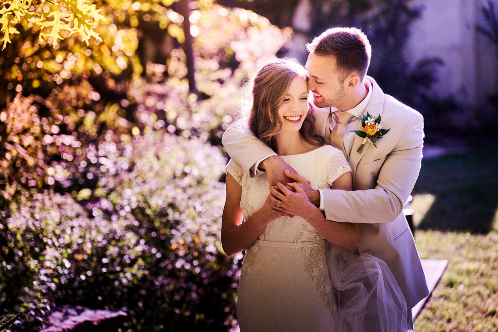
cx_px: 249
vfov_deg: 13.0
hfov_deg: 19.5
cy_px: 166
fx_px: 1453
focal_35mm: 105
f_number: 2.8
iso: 100
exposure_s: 1/800
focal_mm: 105
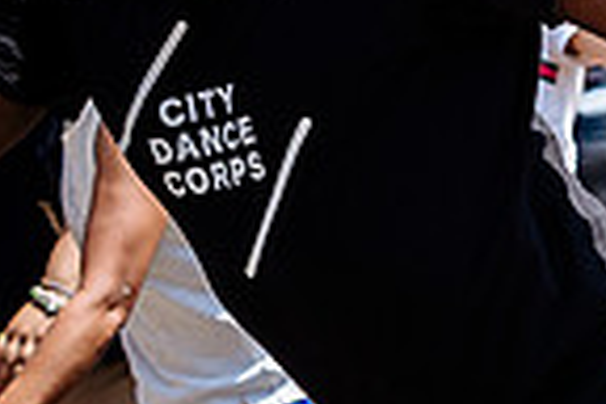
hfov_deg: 6.1
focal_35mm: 335
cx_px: 909
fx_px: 5639
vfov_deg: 4.1
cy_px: 483
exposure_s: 1/2000
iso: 200
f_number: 2.8
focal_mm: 40
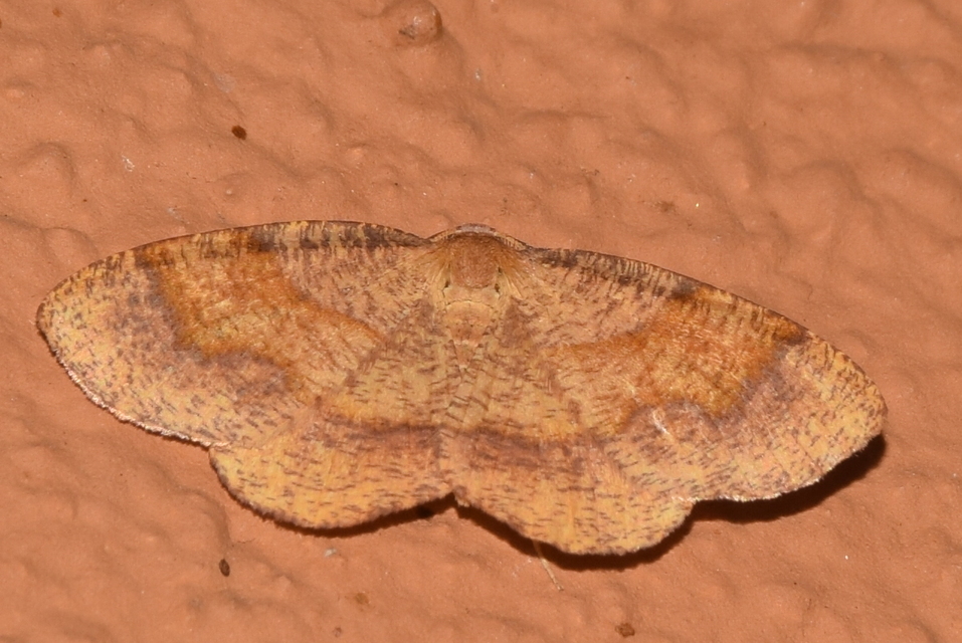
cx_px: 481
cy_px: 322
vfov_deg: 6.6
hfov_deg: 9.8
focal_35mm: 210
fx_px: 5617
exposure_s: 1/160
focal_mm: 140
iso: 100
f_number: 13
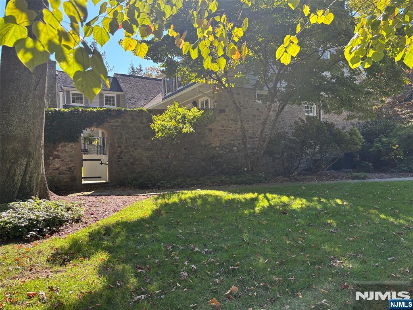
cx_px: 206
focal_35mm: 26
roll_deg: +2.6
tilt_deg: +1.1
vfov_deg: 53.1
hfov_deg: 67.3
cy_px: 155
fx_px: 310
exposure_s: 1/471
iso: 50
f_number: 1.6
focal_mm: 5.96
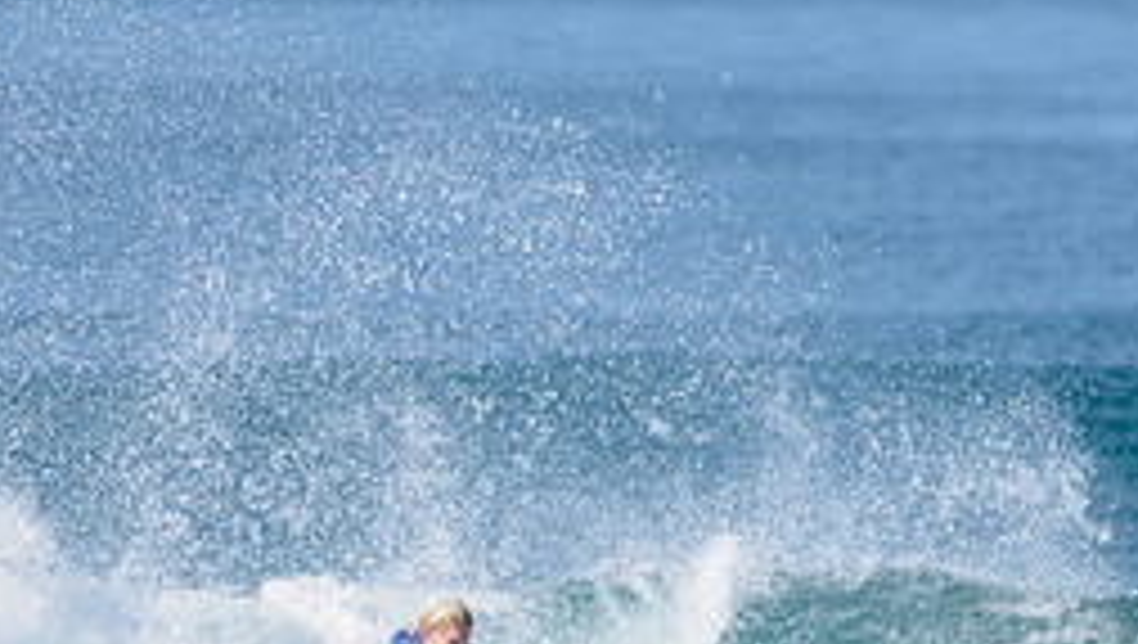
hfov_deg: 1.8
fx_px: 36222
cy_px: 799
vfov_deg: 1.0
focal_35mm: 1199
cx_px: 459
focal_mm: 500
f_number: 5.6
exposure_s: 1/2500
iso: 250
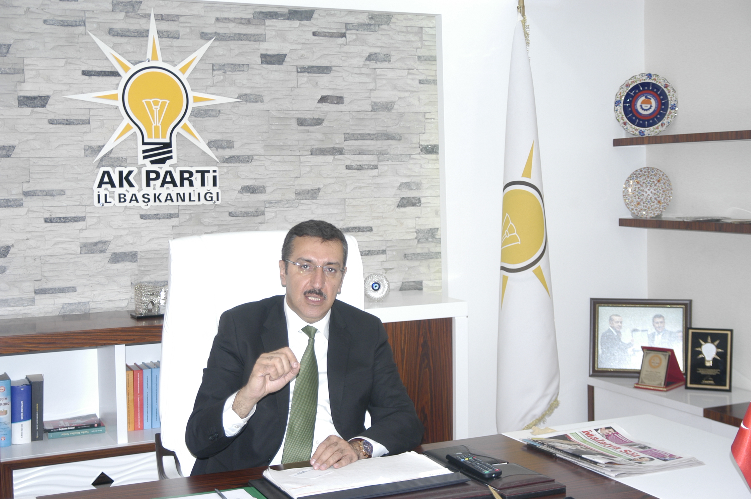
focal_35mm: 51
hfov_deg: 38.9
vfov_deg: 26.4
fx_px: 1063
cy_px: 250
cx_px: 376
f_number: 3.8
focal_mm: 34
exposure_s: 1/60
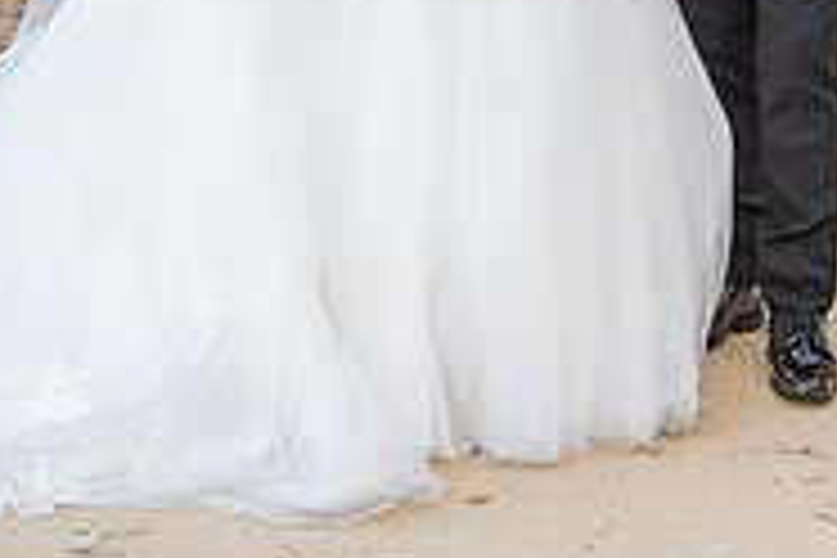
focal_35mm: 128
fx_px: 2976
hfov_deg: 16.0
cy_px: -175
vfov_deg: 10.5
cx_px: 462
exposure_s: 1/200
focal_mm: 31
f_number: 4.5
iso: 640
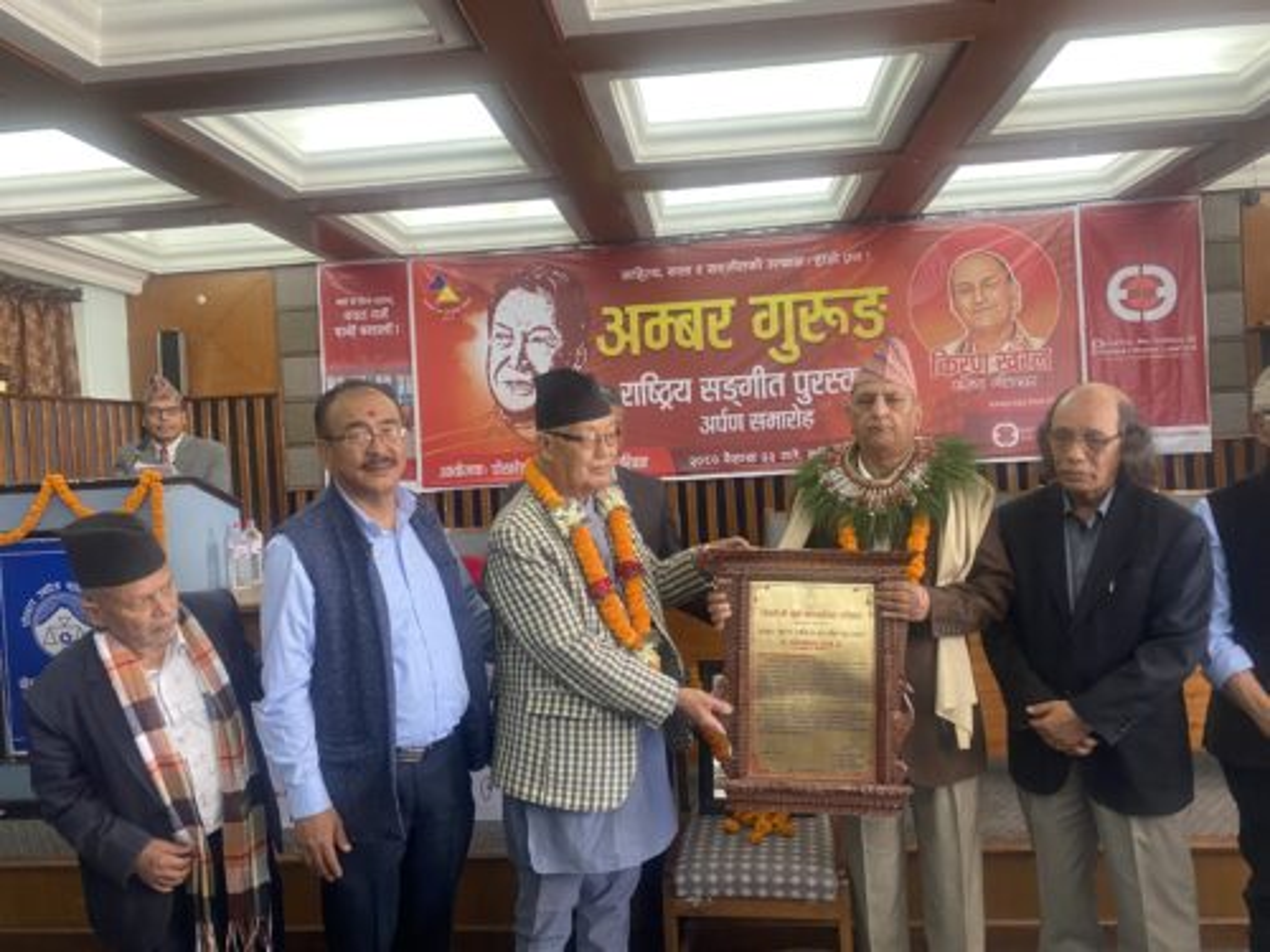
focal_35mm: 26
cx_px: 635
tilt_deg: -1.9
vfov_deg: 53.1
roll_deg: +3.6
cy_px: 476
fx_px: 954
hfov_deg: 67.3
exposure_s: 1/50
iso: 200
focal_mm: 4.25
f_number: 1.8
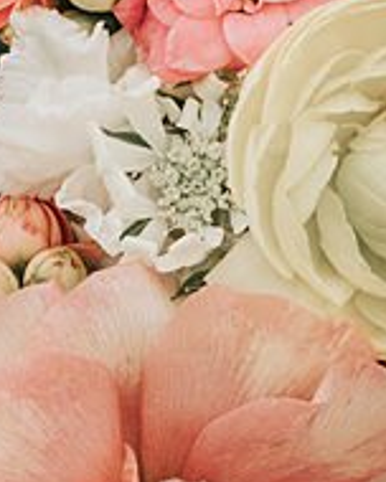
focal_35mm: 371
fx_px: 5293
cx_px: 279
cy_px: 221
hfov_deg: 4.2
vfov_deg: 5.2
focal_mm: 49.9
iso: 250
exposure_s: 1/320
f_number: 8
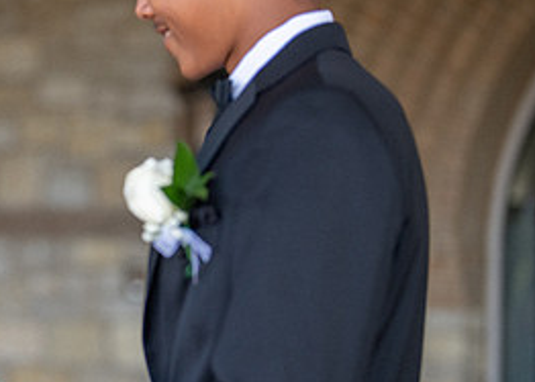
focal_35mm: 123
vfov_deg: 11.7
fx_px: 1868
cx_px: -24
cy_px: 215
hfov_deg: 15.9
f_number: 1.3
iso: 160
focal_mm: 50
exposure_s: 1/1250
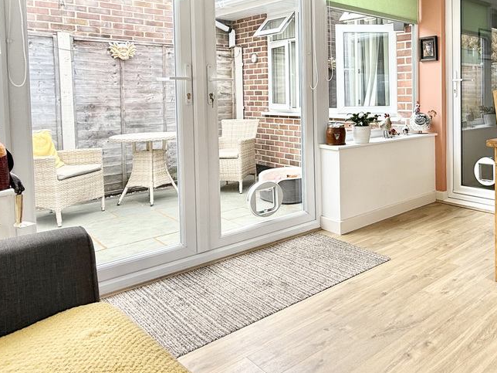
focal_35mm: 29
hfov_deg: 55.0
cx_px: 430
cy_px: 109
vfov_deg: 47.0
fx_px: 416
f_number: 2.2
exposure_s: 1/102
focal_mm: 2.22
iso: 40
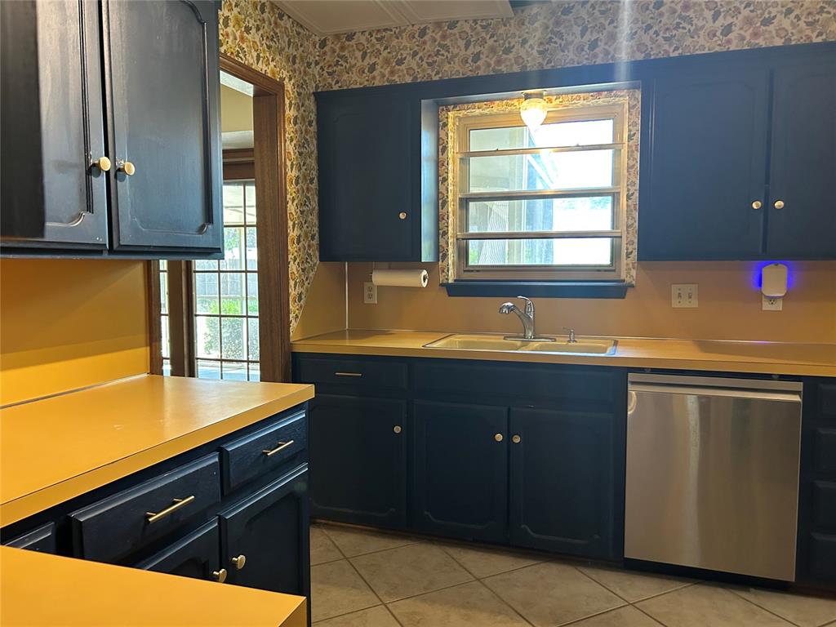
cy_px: 314
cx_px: 418
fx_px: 628
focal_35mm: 26
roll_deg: +0.8
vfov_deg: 53.1
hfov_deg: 67.3
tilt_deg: -3.6
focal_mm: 5.7
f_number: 1.5
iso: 320
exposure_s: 1/60
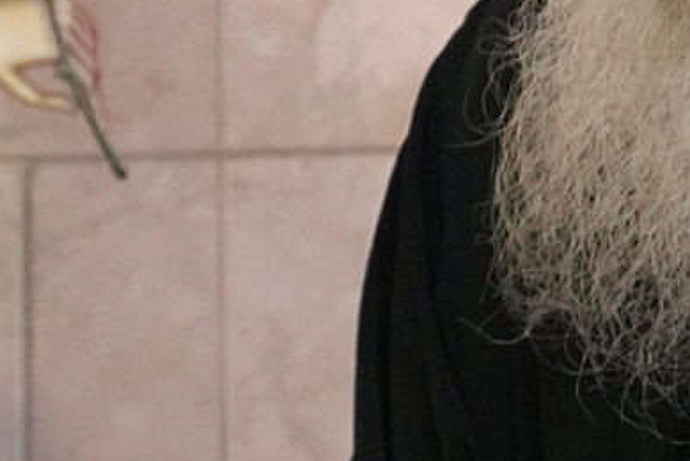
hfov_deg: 6.0
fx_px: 6560
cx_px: -302
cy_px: 125
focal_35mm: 342
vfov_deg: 4.0
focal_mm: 52
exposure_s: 1/100
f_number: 3.5
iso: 3200
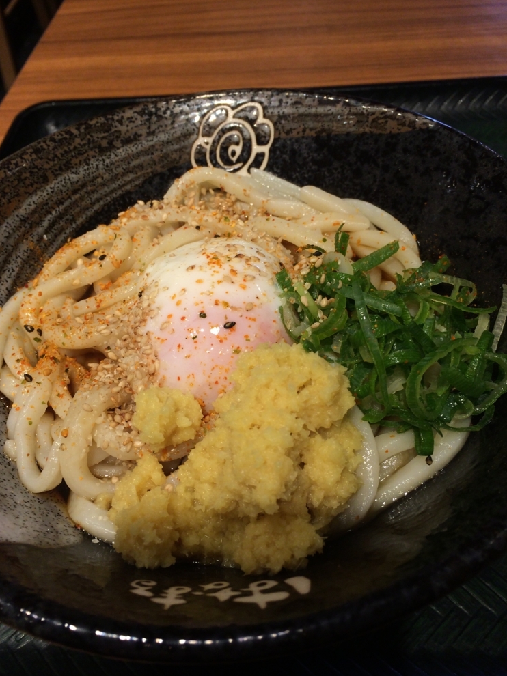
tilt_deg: -49.0
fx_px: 586
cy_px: 345
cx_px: 250
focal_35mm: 30
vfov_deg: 60.0
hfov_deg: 46.8
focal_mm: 4.15
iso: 64
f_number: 2.2
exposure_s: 1/120
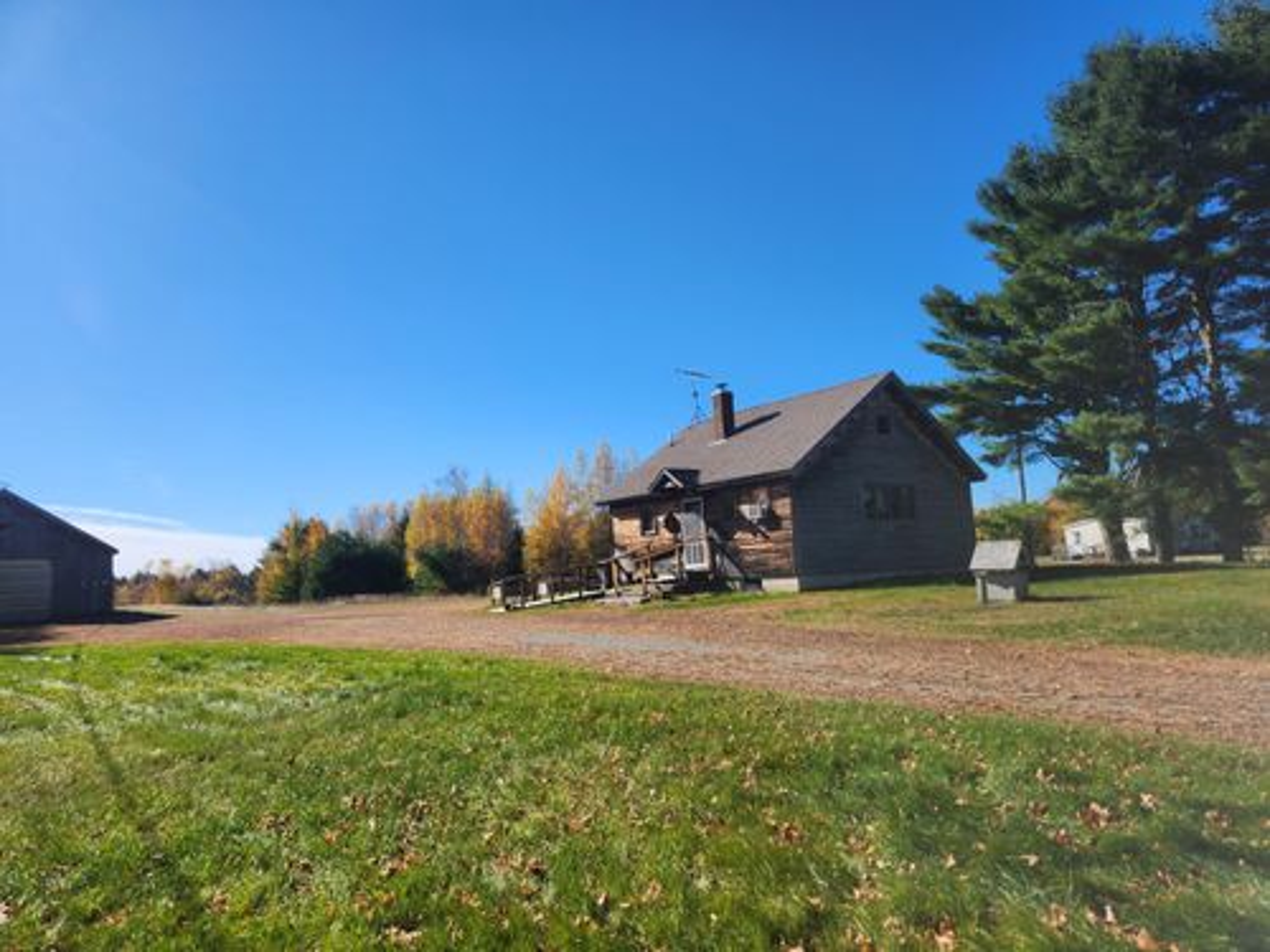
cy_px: 476
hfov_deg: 73.9
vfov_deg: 58.9
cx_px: 635
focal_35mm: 23
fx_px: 844
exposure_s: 1/1588
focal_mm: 5.4
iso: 20
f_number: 1.8
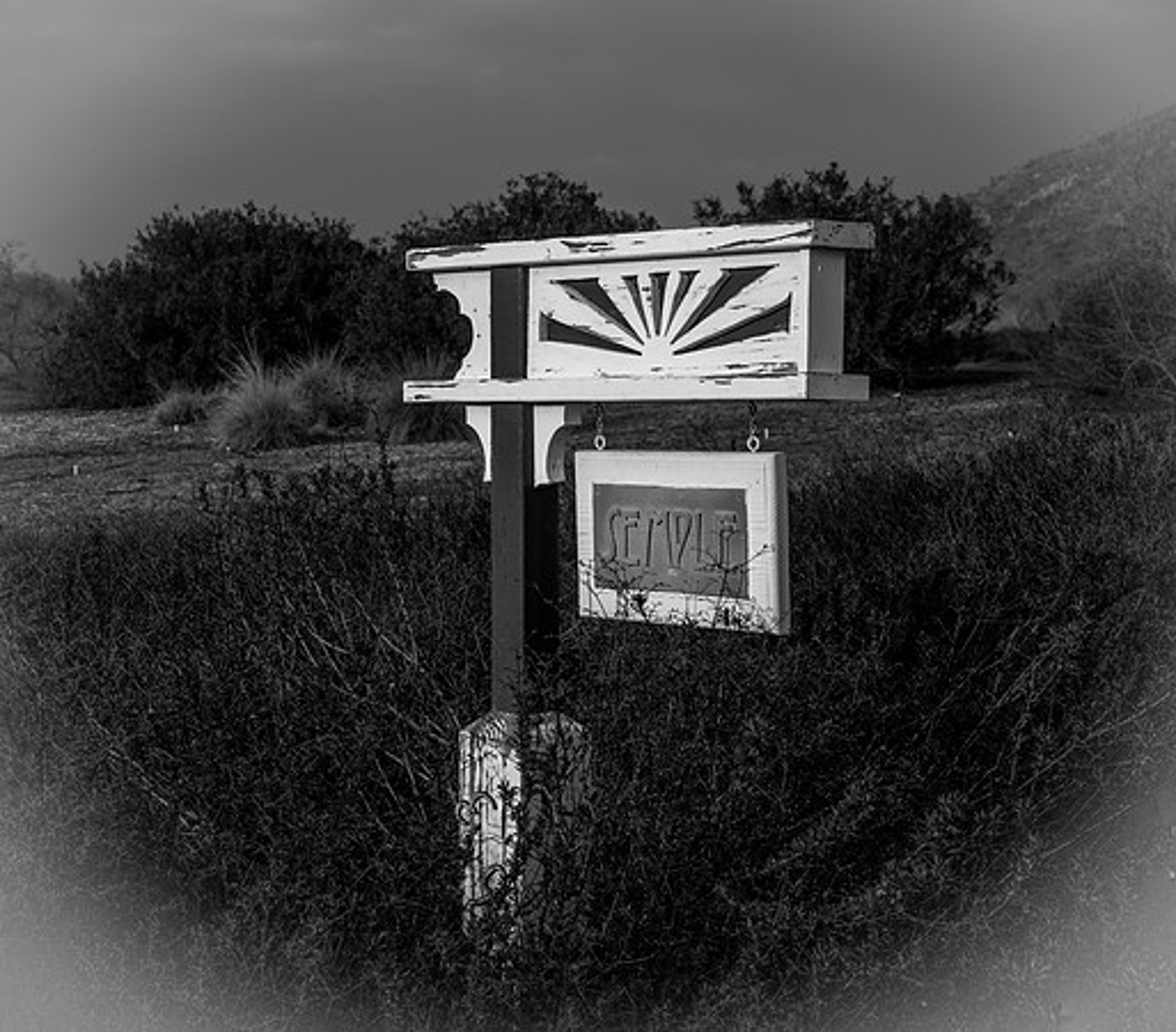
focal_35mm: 64
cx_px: 402
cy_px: 521
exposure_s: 1/50
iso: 72
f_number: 8
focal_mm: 52
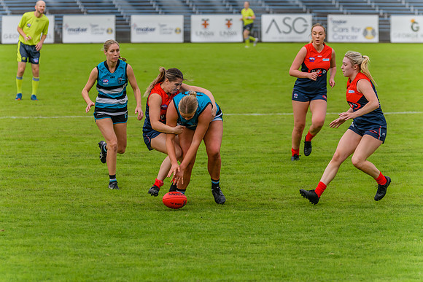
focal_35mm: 251
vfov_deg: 5.5
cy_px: 147
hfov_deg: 8.2
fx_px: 2947
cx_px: 202
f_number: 5.6
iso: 800
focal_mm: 240
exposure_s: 1/1600
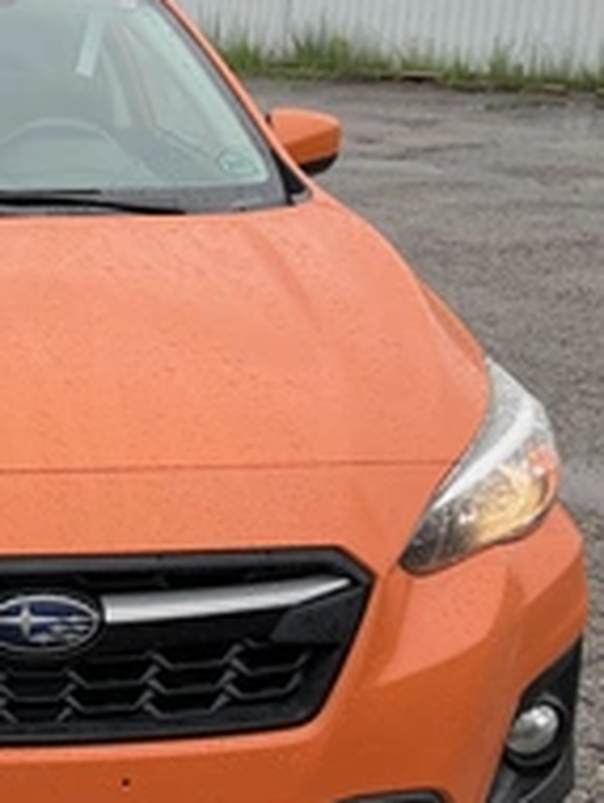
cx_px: -139
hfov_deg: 22.1
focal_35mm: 61
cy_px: 427
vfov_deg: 31.6
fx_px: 1416
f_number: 1.8
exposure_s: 1/312
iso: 25
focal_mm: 3
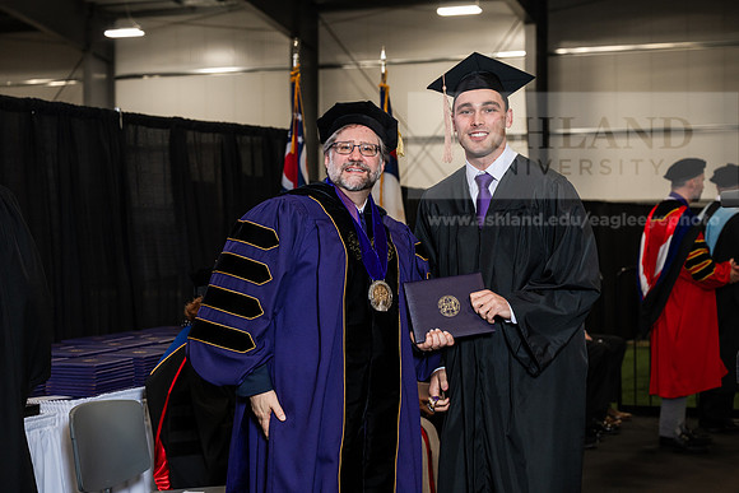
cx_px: 370
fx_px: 1376
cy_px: 246
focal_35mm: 67
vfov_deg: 20.3
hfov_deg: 30.1
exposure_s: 1/200
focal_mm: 67
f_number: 4.5
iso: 1250
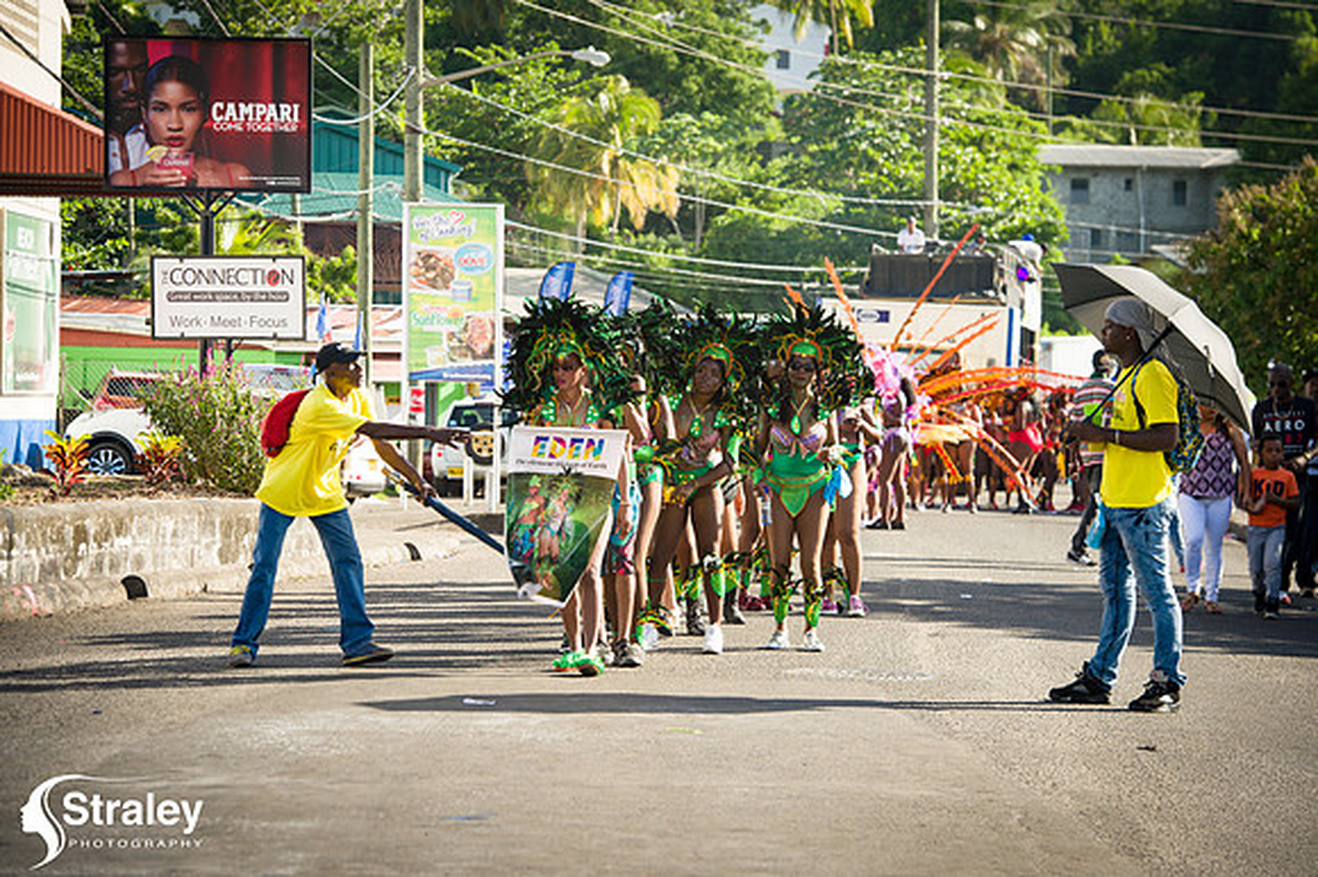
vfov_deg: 11.2
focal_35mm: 122
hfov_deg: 16.8
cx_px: 659
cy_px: 438
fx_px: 4464
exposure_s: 1/200
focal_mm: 122
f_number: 7.1
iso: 100
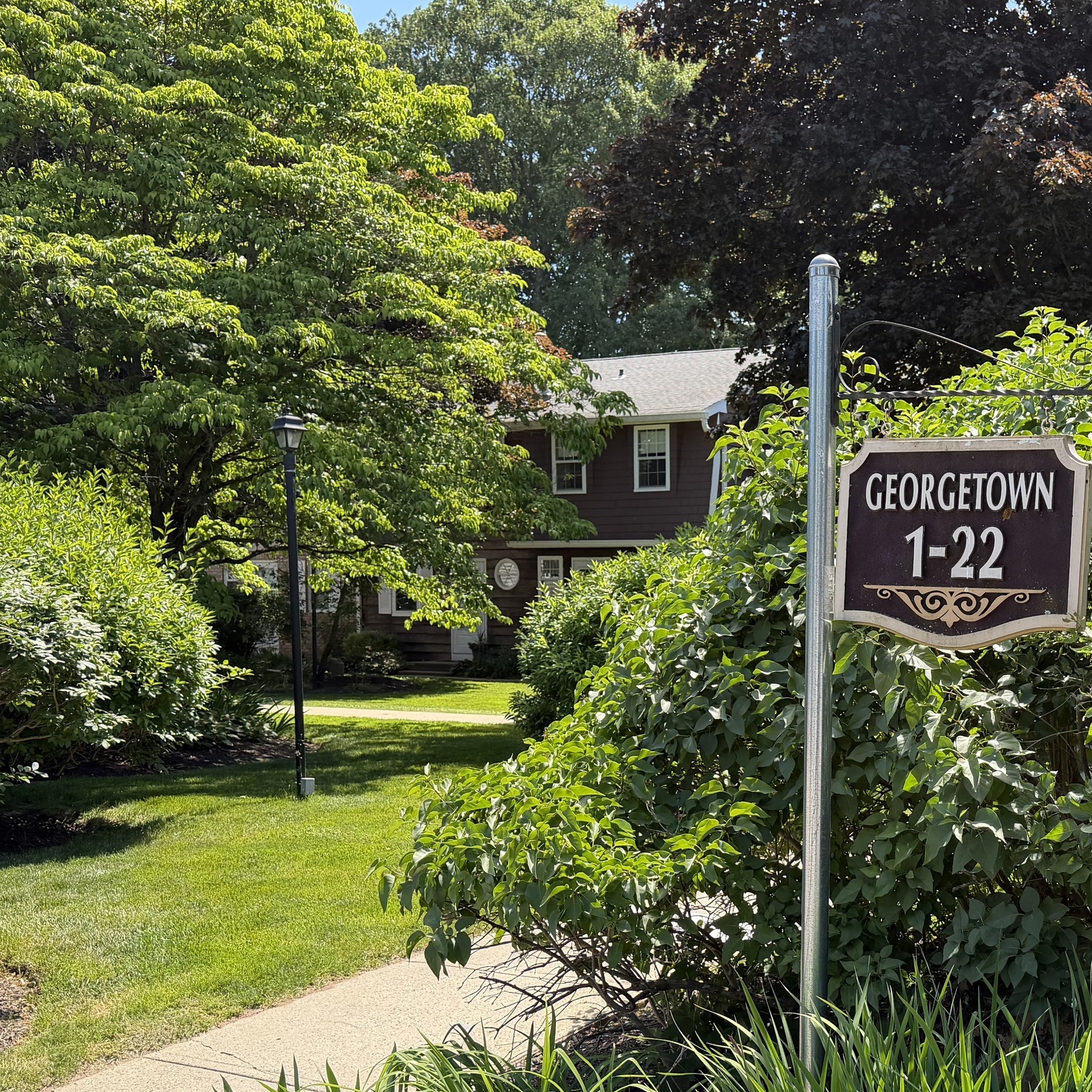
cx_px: 900
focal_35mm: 42
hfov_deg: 38.3
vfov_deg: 39.6
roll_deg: -0.6
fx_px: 1499
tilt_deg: -4.6
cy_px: 726
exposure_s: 1/1292
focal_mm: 6.76
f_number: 1.78
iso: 100
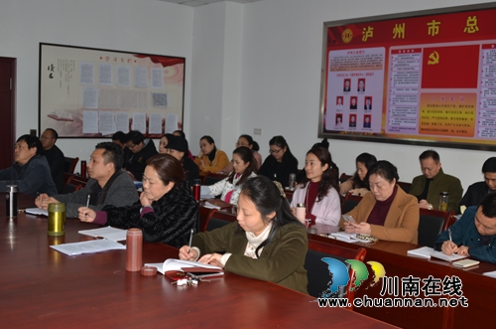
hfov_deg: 46.5
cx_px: 248
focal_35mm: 42
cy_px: 164
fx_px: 577
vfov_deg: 31.7
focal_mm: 28
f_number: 3.5
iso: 100
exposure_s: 1/60
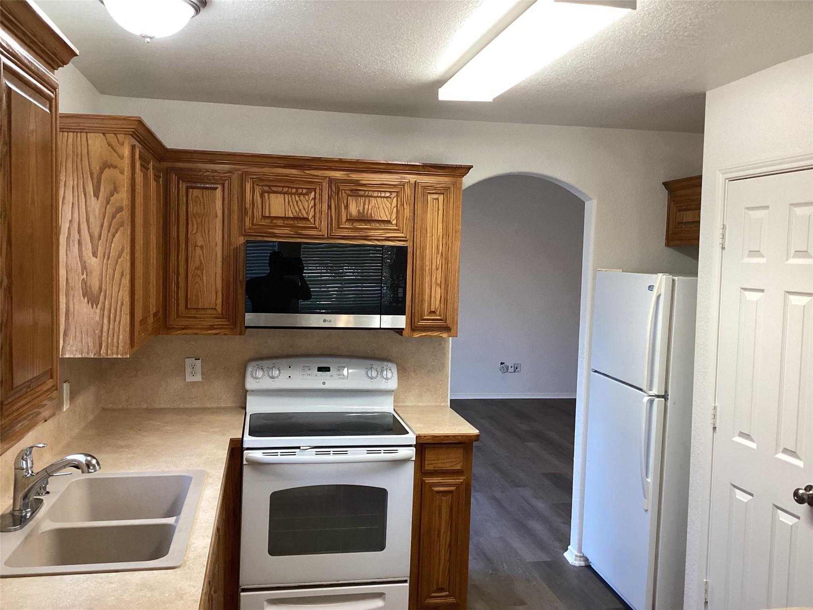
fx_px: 728
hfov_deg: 58.4
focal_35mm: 31
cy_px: 305
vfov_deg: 45.4
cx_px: 406
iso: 160
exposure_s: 1/60
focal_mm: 3.3
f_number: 2.4
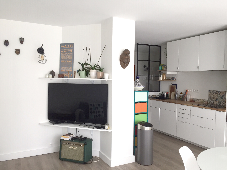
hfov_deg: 61.7
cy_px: 85
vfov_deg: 48.2
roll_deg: -0.6
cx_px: 114
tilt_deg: -2.3
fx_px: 190
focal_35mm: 29
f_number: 2.2
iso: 40
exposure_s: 1/33
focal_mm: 4.15
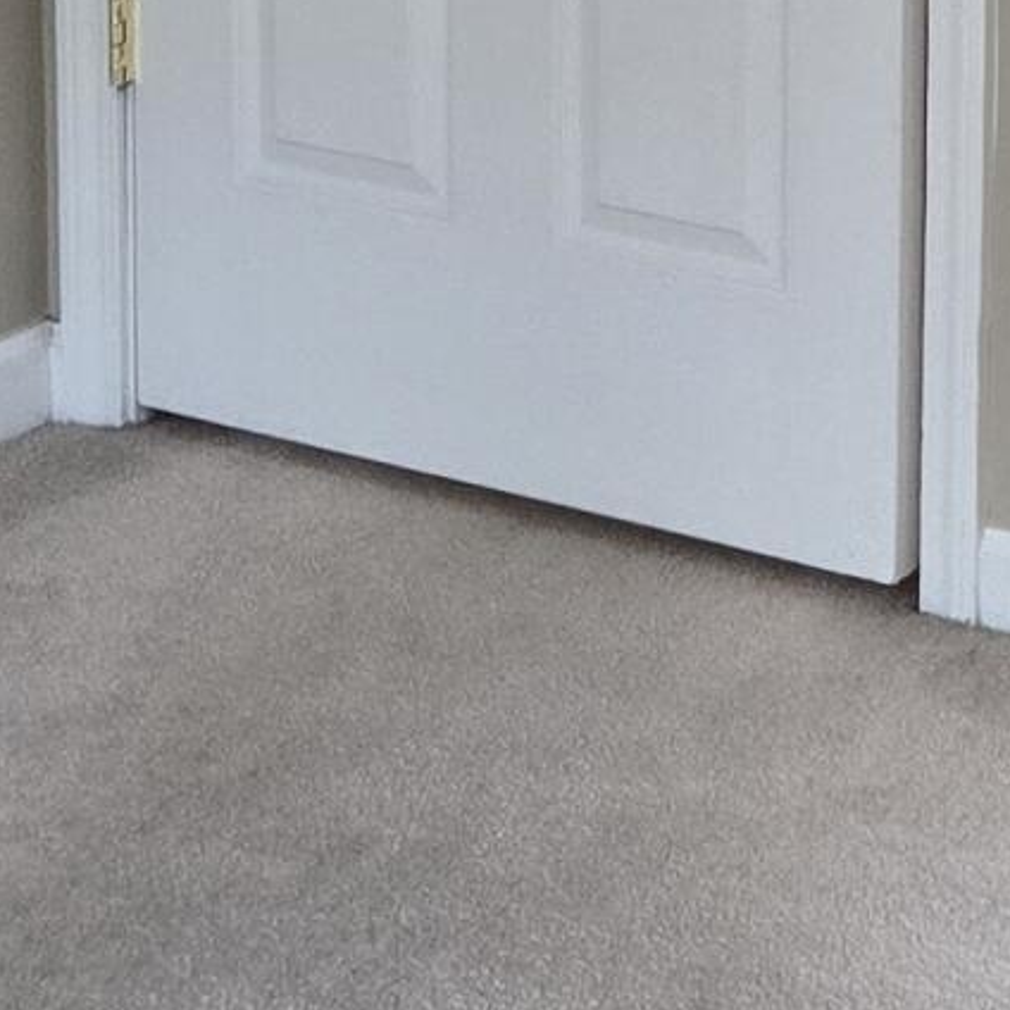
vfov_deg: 11.4
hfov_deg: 11.4
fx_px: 4753
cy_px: -688
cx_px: 1734
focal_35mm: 144
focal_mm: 5.4
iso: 250
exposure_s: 1/120
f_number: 1.8
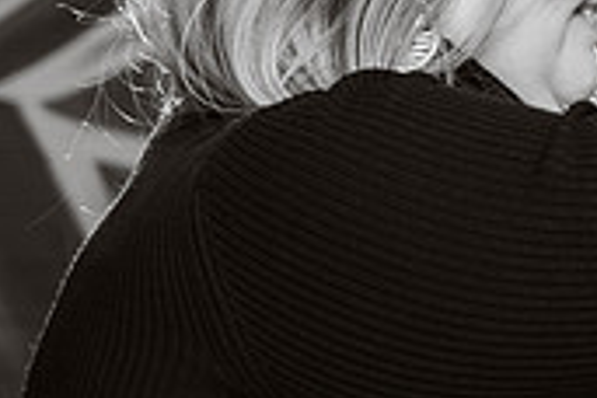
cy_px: -198
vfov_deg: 6.3
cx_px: 1022
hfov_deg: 9.1
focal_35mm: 217
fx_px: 3598
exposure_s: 1/200
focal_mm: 48
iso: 50
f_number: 4
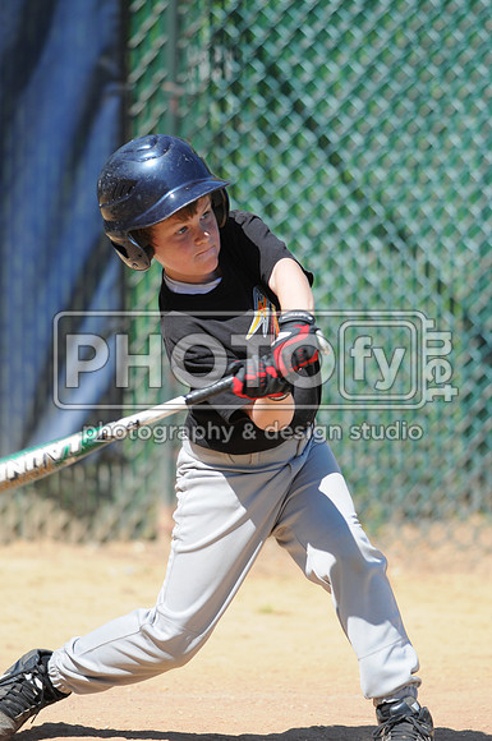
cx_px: 246
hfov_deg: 3.0
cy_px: 370
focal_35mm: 450
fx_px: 9252
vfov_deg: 4.6
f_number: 4
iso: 200
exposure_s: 1/1000
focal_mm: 300
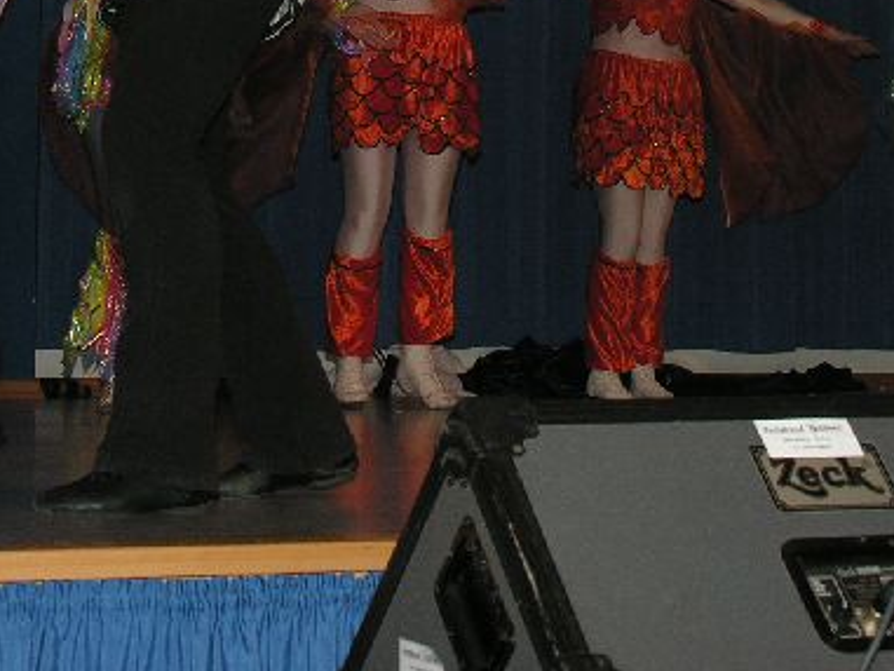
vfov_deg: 12.6
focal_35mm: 116
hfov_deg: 17.0
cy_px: -28
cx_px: 433
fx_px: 2997
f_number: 4.4
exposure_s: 1/60.1
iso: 100
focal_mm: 13.8
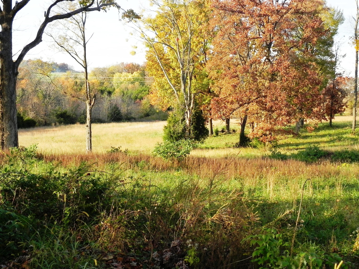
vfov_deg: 22.3
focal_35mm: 66
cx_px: 180
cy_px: 134
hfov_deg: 29.4
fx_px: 684
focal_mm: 11.8
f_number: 4.5
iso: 160
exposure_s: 1/148
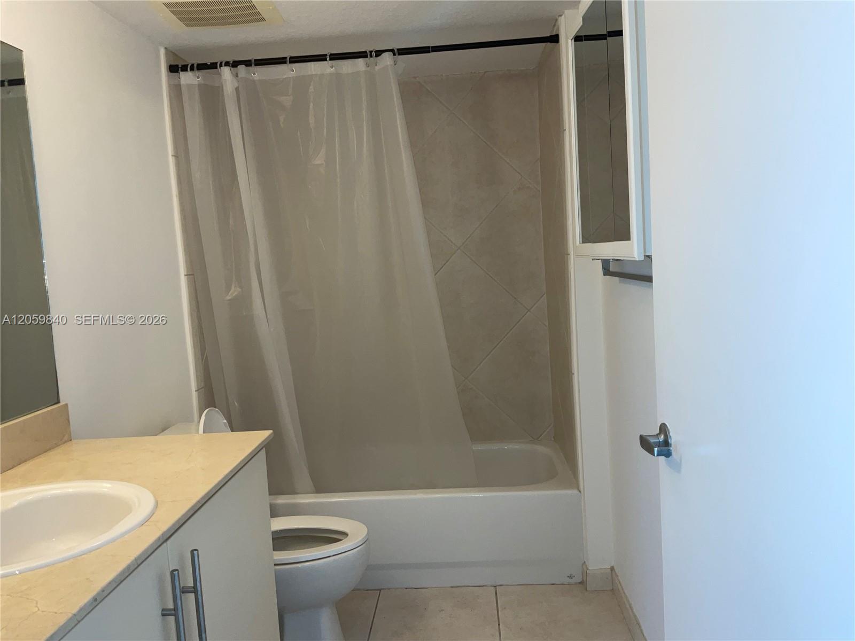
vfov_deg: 48.2
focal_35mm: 29
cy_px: 320
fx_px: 716
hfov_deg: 61.7
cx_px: 428
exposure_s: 1/60
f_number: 1.8
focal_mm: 3
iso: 20
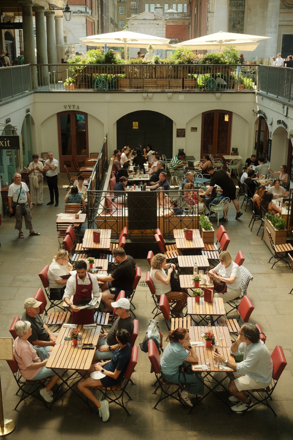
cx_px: 146
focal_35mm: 41
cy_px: 220
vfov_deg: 47.4
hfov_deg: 32.6
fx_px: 501
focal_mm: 27
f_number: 2.8
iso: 640
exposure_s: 1/1250
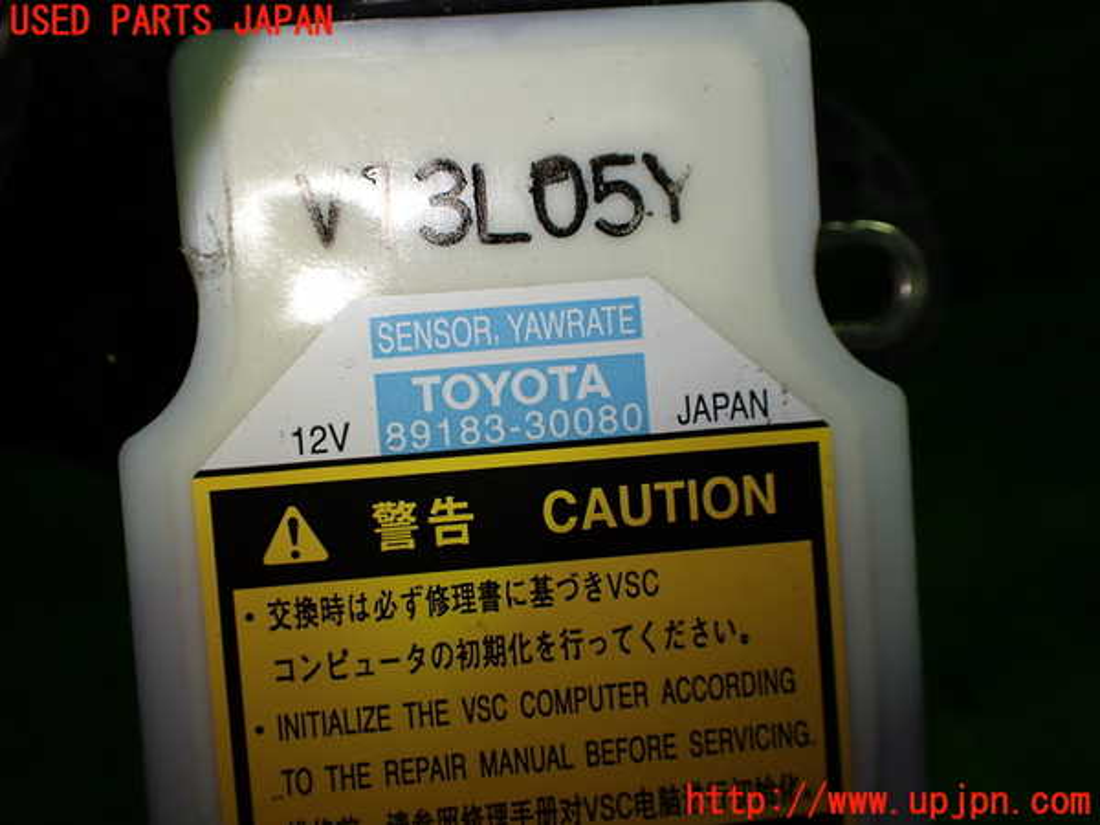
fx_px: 953
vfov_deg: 46.8
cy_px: 412
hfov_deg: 60.0
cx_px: 550
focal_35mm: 30
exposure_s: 1/200
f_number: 2.3
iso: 100
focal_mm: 5.4
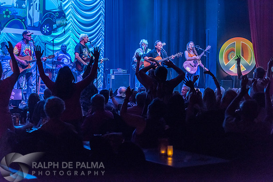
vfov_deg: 19.5
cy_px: 91
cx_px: 136
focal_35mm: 70
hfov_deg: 28.8
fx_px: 531
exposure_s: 1/160
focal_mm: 70
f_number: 3.2
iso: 2500
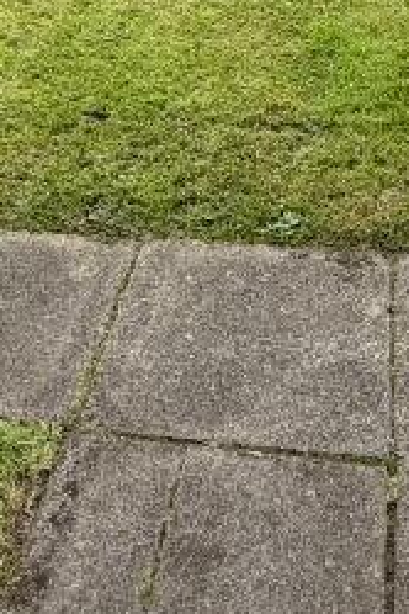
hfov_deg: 22.6
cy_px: -222
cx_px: 195
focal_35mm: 60
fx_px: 1022
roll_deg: +3.4
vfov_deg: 27.0
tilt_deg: -8.0
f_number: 2.2
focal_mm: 2.22
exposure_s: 1/502
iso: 50
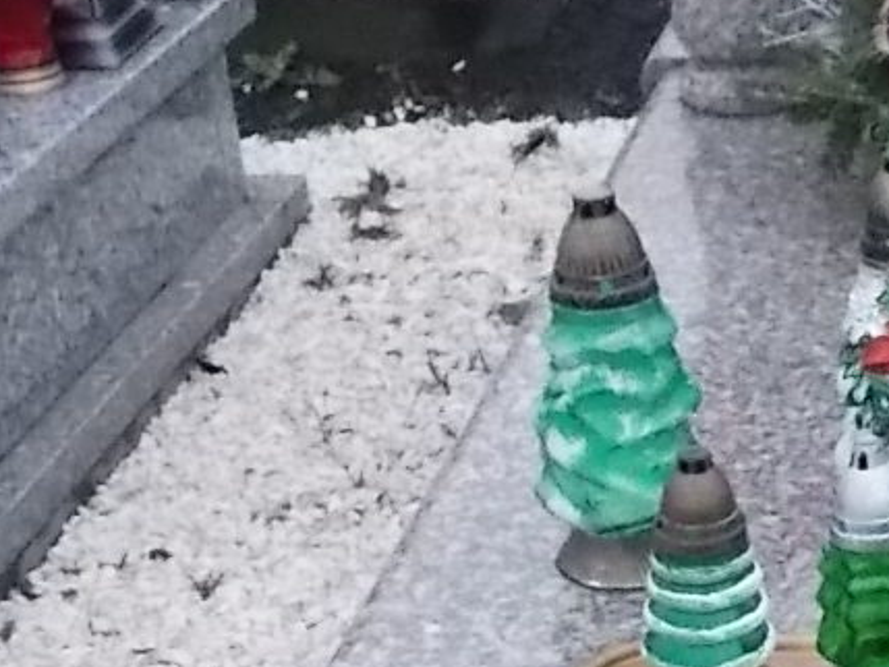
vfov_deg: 15.2
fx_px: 2492
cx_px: 1152
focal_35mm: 97
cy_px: 450
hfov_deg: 18.8
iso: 400
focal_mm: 4.6
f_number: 3.2
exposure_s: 1/160
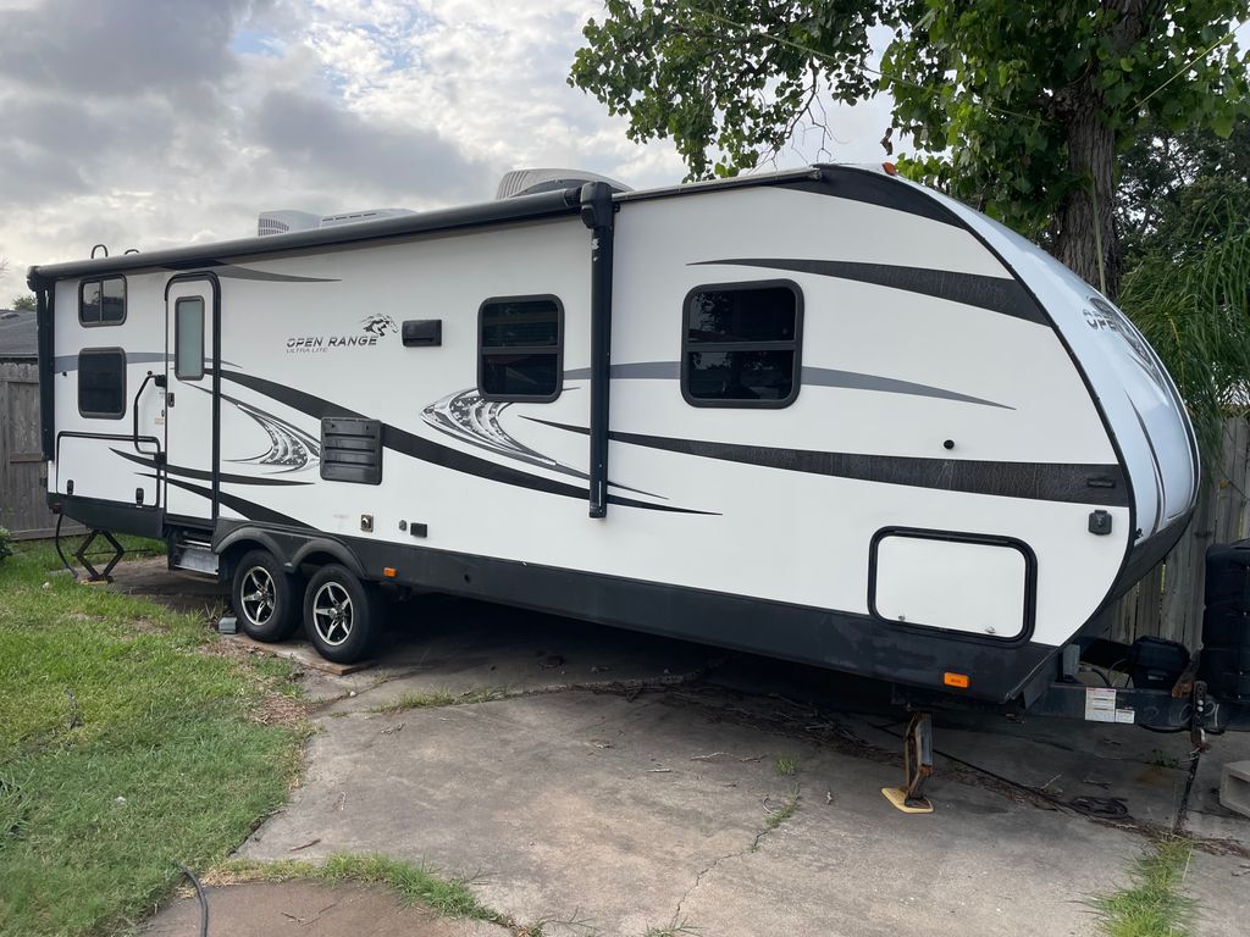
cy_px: 468
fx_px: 939
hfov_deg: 67.3
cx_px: 625
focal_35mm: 26
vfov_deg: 53.1
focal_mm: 4.2
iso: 32
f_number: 1.6
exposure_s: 1/596
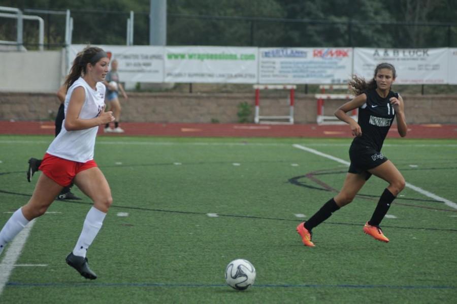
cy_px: 152
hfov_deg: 8.3
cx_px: 228
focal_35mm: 248
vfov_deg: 5.5
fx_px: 3138
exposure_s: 1/800
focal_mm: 165
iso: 200
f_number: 4.5
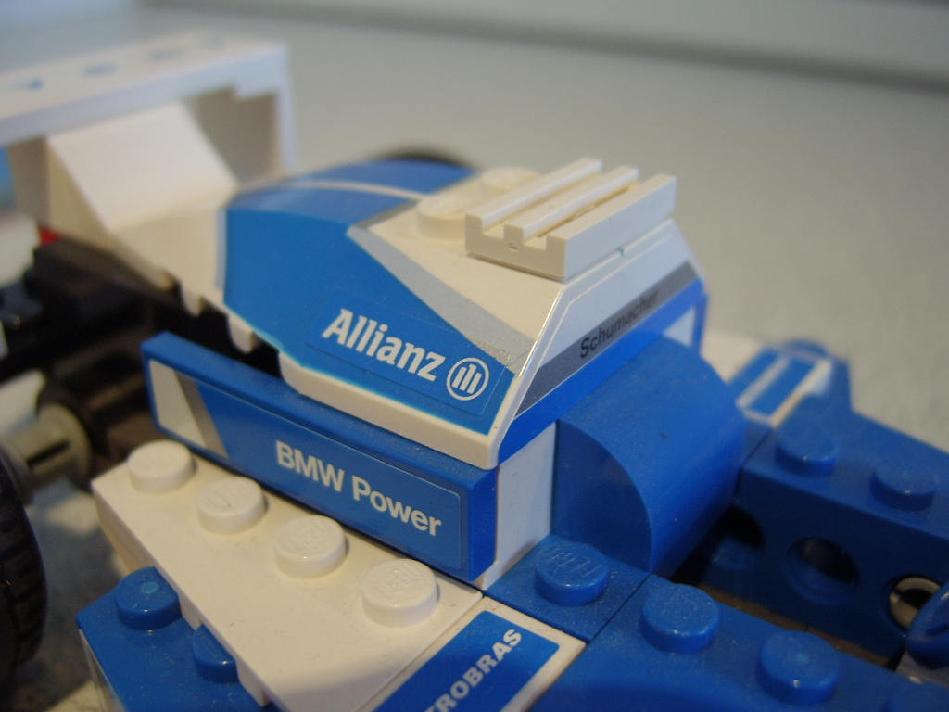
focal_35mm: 31
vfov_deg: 45.4
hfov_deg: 58.4
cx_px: 474
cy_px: 356
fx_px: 850
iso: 100
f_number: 2.7
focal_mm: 8.13
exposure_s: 1/36
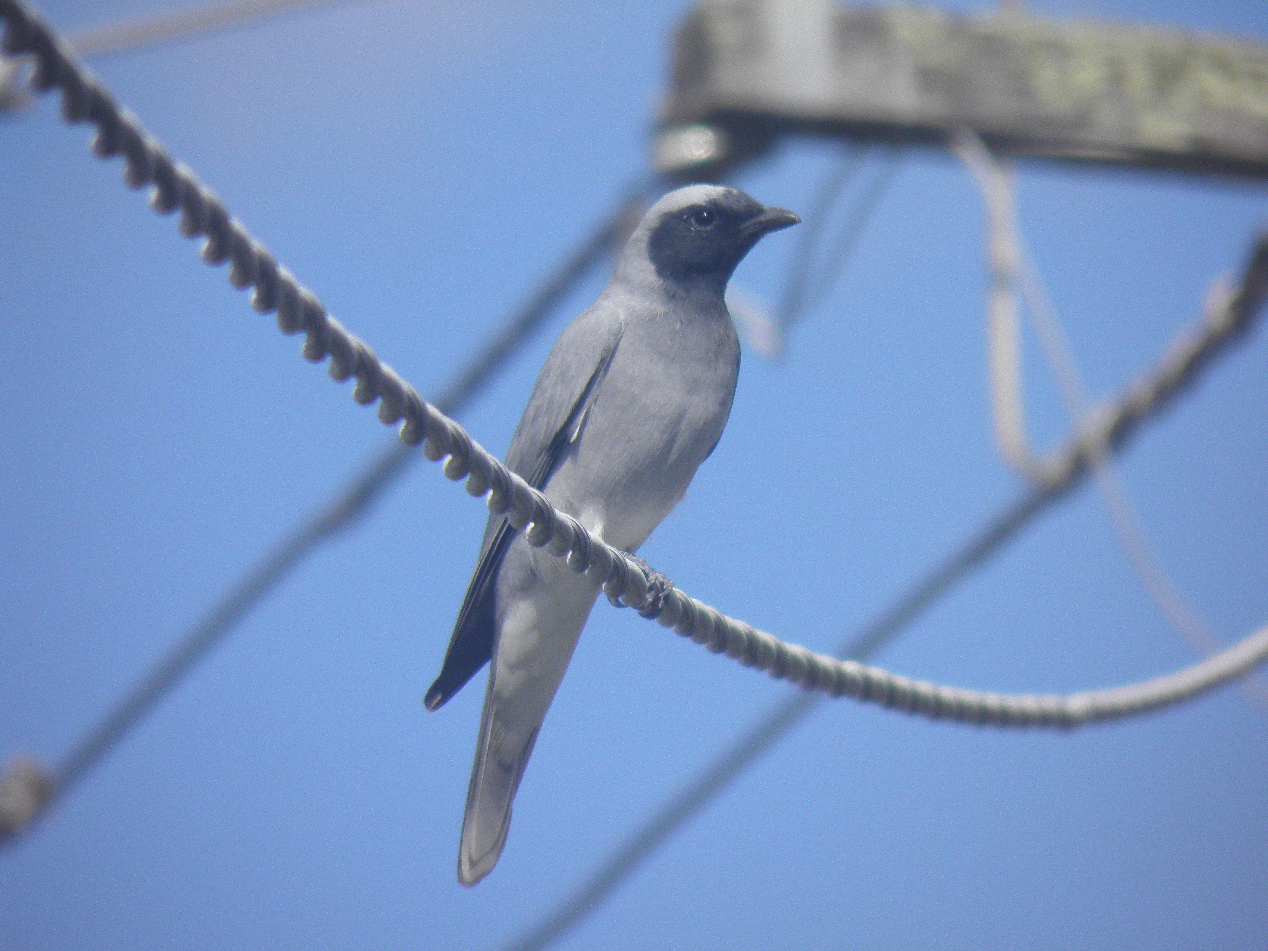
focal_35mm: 840
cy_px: 476
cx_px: 634
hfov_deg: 2.4
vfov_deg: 1.8
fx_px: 30770
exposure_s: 1/500
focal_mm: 147
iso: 64
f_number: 5.6
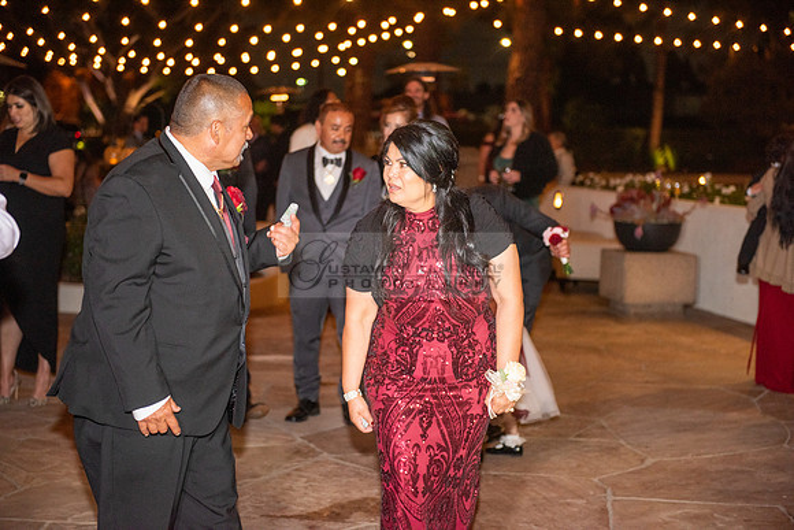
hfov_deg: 30.5
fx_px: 1456
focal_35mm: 66
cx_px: 397
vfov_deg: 20.6
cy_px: 265
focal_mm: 66
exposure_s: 1/125
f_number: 2.8
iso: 1250
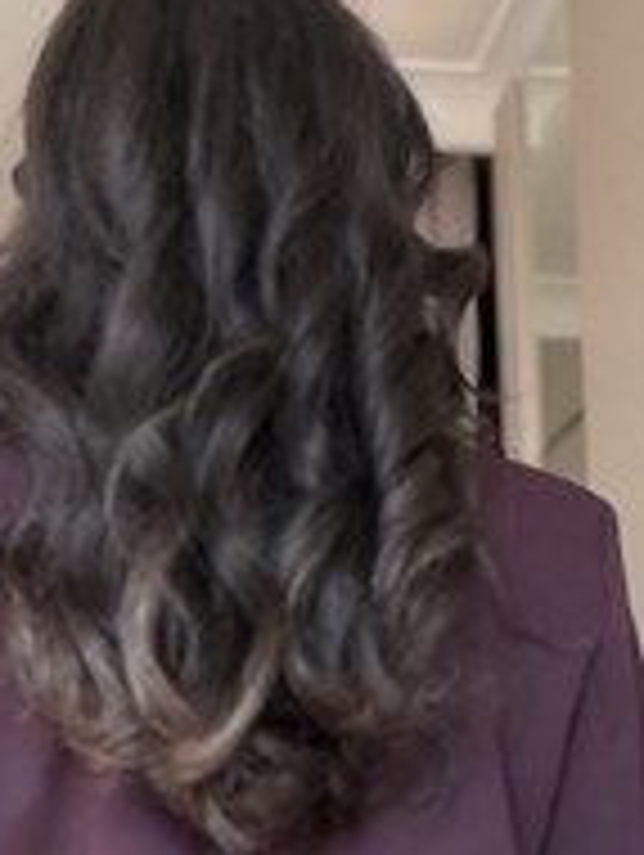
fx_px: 2079
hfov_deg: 17.5
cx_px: 491
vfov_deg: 22.5
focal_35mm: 84
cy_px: 835
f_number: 1.9
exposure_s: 1/121
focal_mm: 2.71
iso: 50
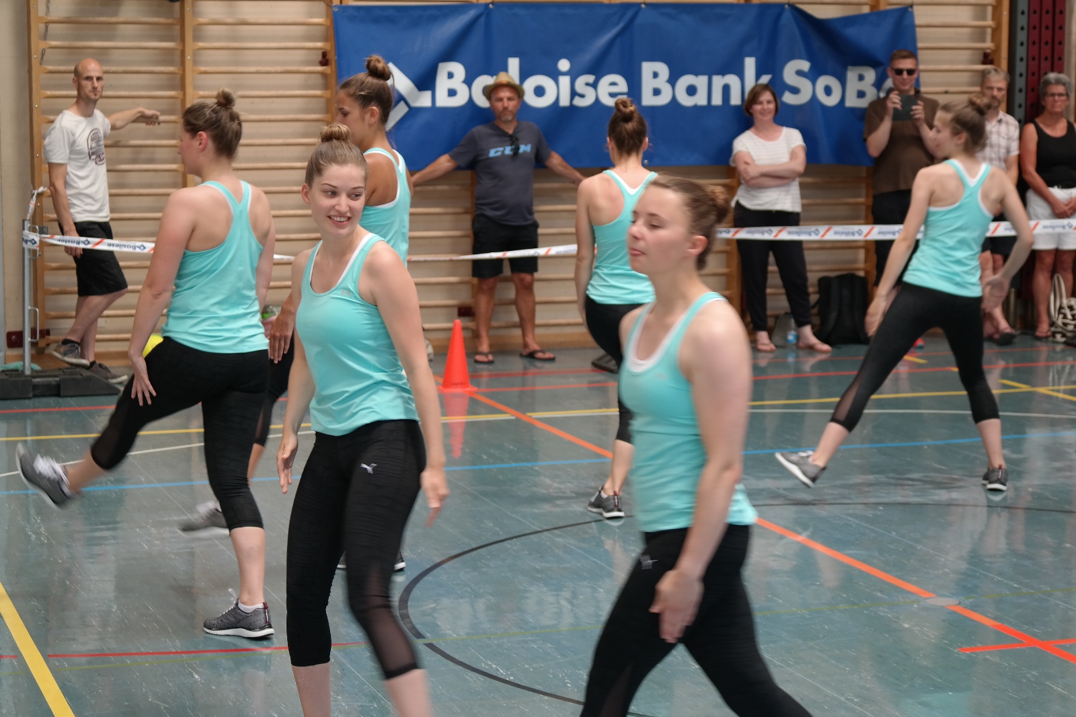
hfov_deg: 26.3
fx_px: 2301
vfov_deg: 17.7
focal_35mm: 77
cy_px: 358
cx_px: 538
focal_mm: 50
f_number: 4
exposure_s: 1/80
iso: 200
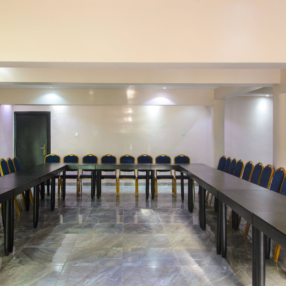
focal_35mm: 35
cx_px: 118
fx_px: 327
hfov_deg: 47.0
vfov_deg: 47.2
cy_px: 143
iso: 1250
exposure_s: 1/30
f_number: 6.3
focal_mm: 18
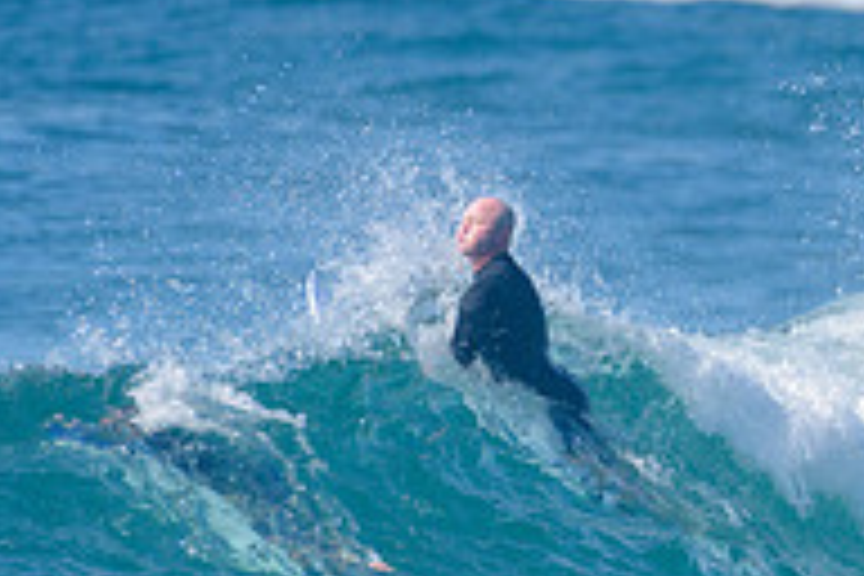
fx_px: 44325
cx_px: 1124
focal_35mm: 1847
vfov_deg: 0.7
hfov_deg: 1.1
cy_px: 510
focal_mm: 500
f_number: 5.6
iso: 280
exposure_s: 1/2000
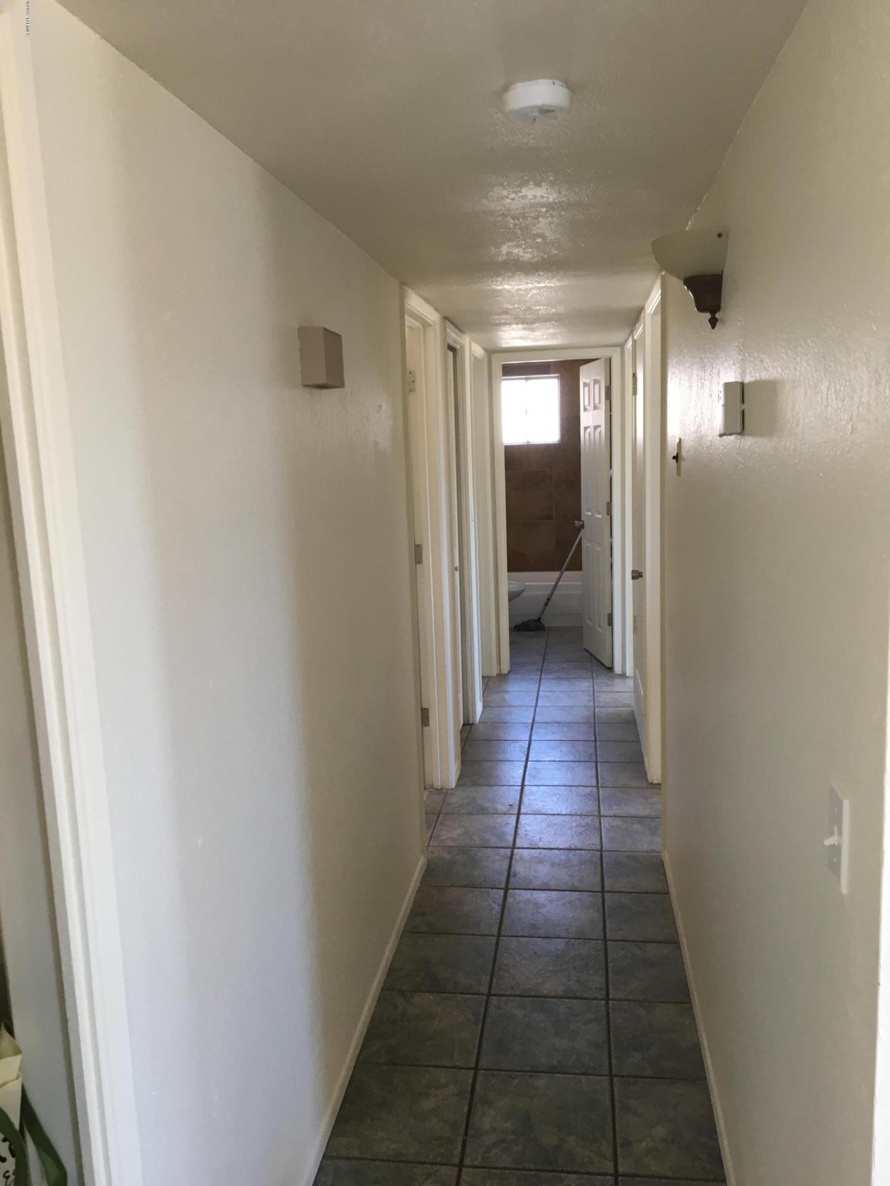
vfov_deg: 61.7
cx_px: 445
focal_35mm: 29
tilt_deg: -6.8
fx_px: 994
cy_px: 593
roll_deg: +1.1
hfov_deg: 48.2
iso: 80
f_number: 2.2
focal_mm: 4.15
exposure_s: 1/30
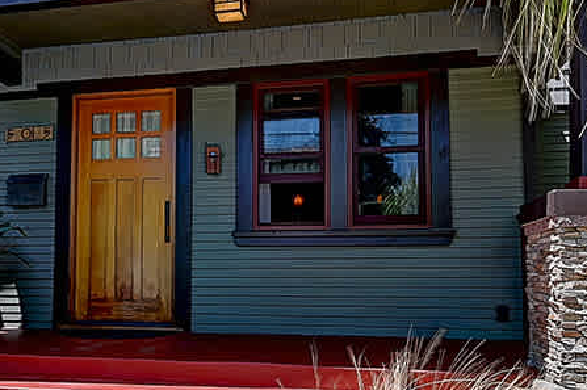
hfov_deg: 43.5
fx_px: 700
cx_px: 123
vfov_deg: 31.1
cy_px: 221
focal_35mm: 43
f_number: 22
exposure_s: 1/80
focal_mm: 12
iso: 320
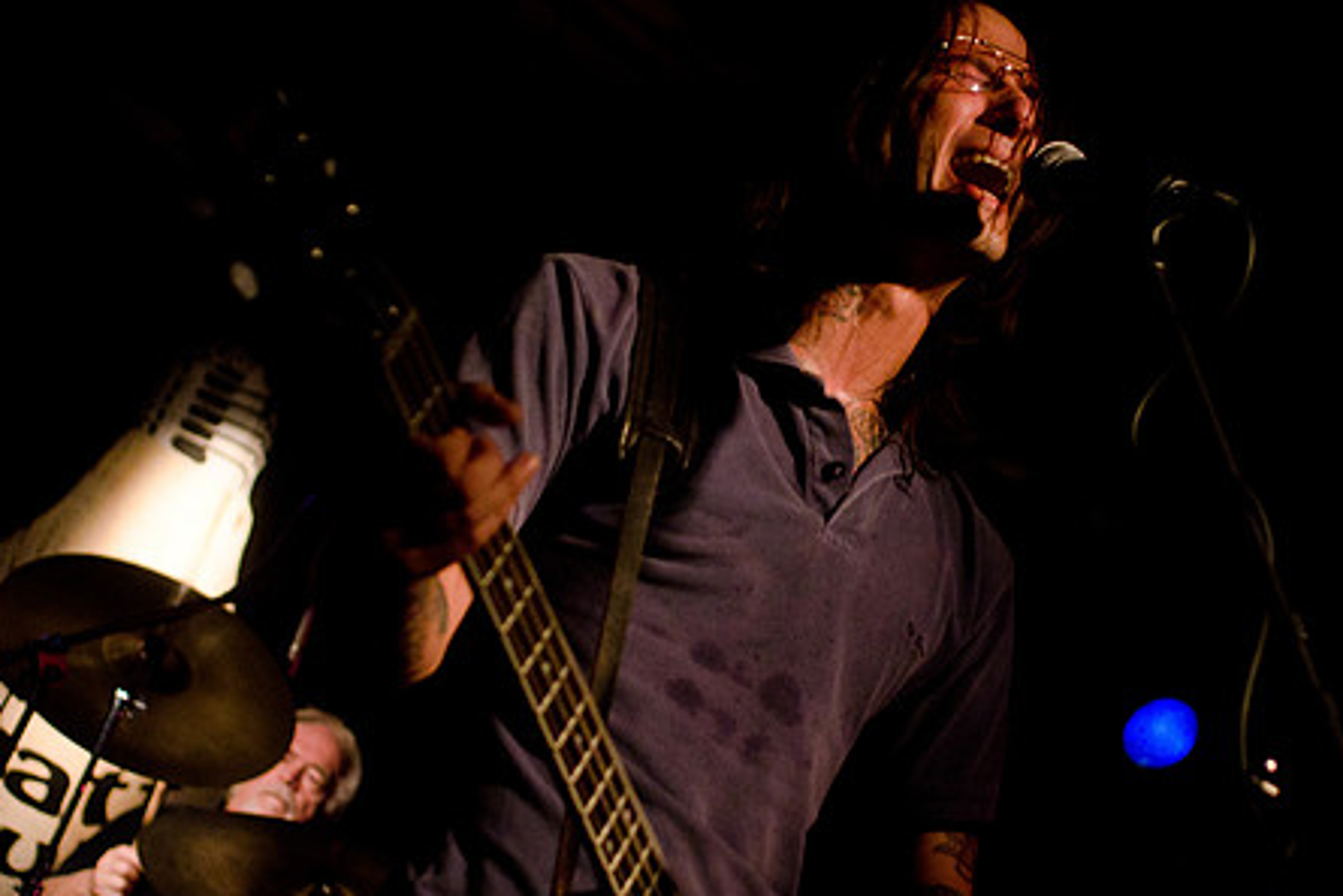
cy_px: 523
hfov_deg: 23.6
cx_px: 718
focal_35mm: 86
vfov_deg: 15.9
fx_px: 3209
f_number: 2.8
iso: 1600
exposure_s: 1/80
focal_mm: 44
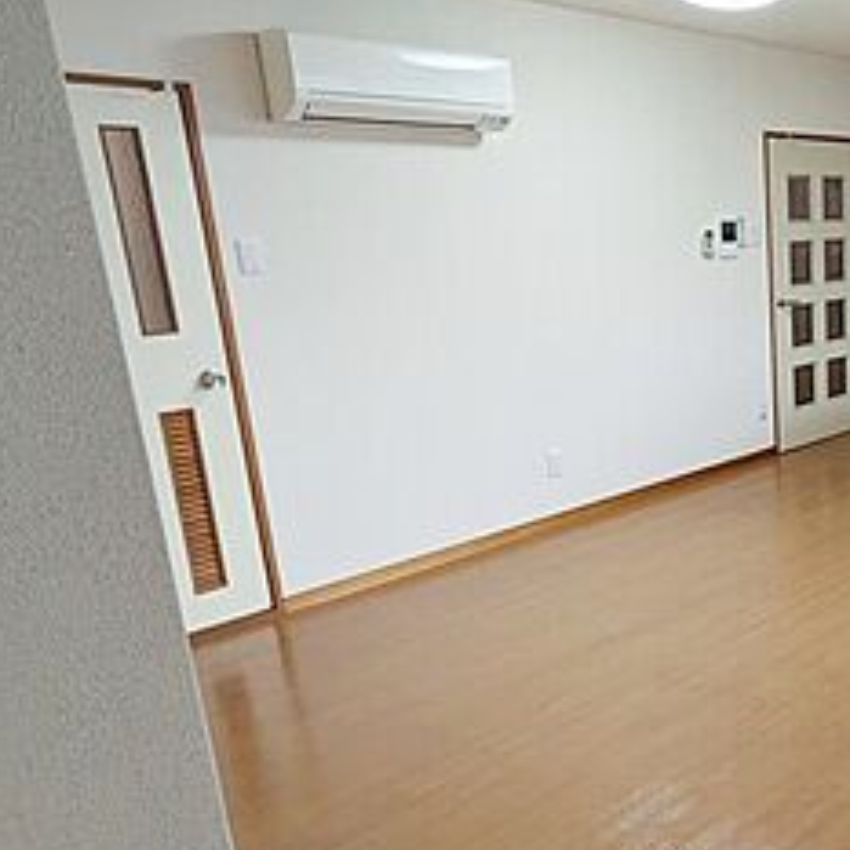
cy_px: 434
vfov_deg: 48.4
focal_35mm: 34
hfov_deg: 40.3
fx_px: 945
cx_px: 910
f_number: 2.2
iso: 59
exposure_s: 1/120
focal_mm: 1.83
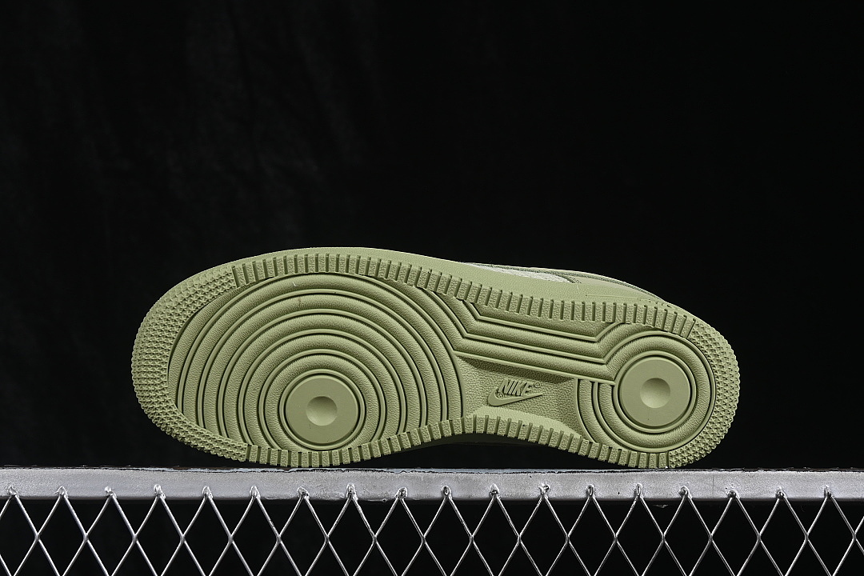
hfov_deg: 27.0
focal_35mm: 75
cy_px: 288
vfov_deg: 18.2
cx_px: 432
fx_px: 1800
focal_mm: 50
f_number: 8
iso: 160
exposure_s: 1/80
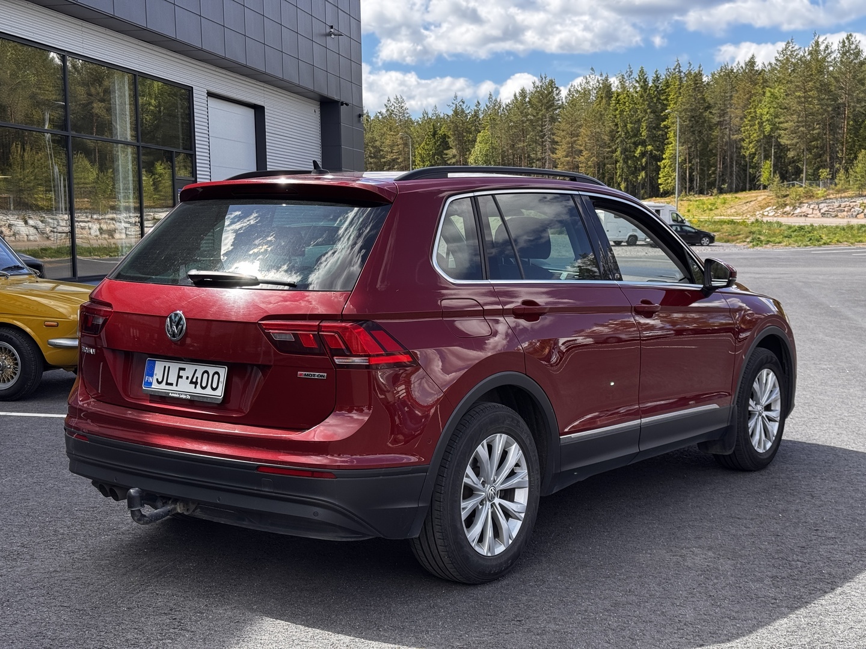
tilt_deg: -4.0
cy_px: 324
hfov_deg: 39.7
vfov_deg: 30.3
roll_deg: +1.0
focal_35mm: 48
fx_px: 1201
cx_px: 433
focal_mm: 6.76
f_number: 1.78
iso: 64
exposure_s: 1/926
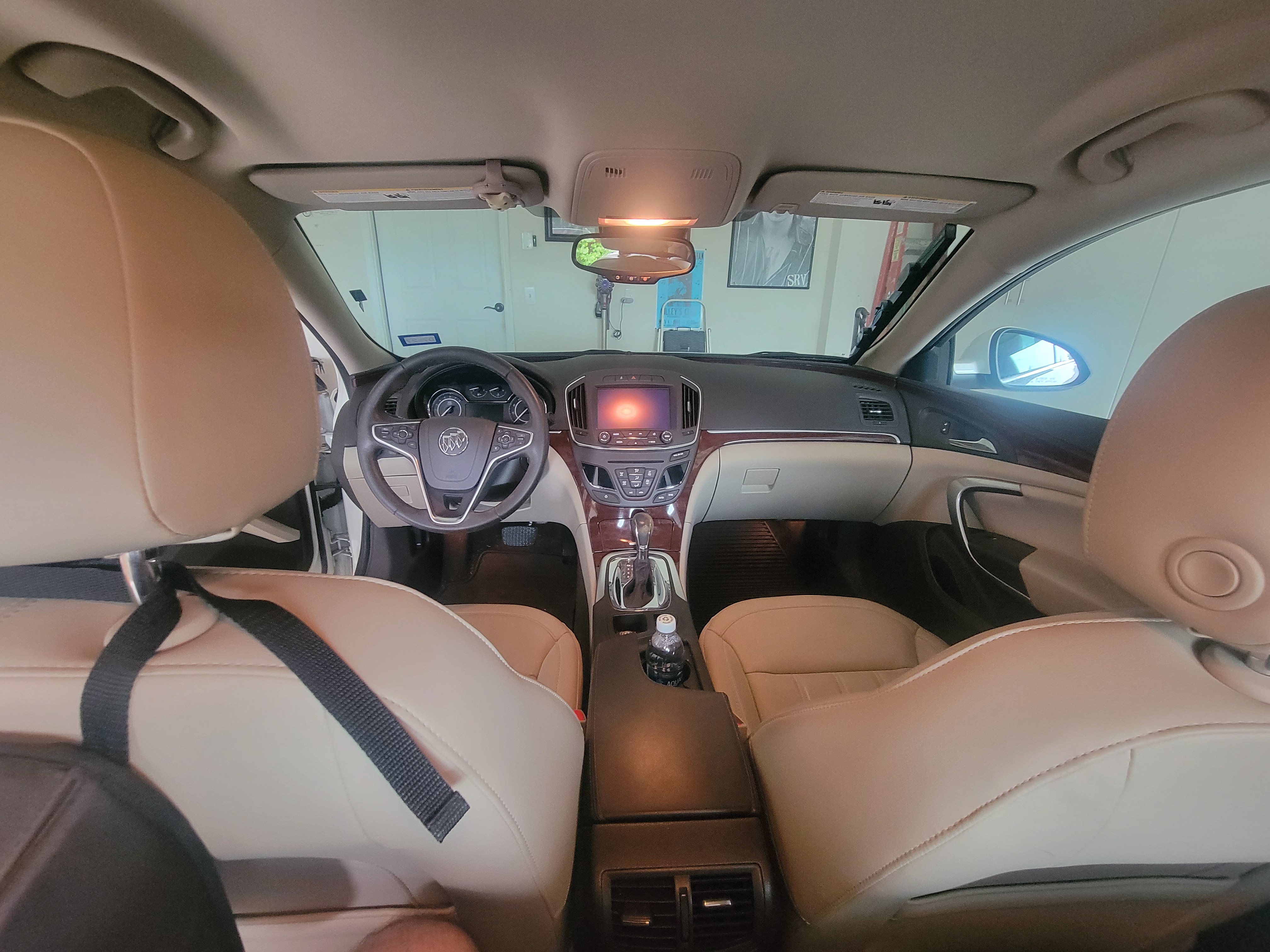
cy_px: 476
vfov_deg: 89.9
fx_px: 477
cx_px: 635
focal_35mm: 13
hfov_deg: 106.2
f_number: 2.2
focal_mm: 2.2
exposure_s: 1/24
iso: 800
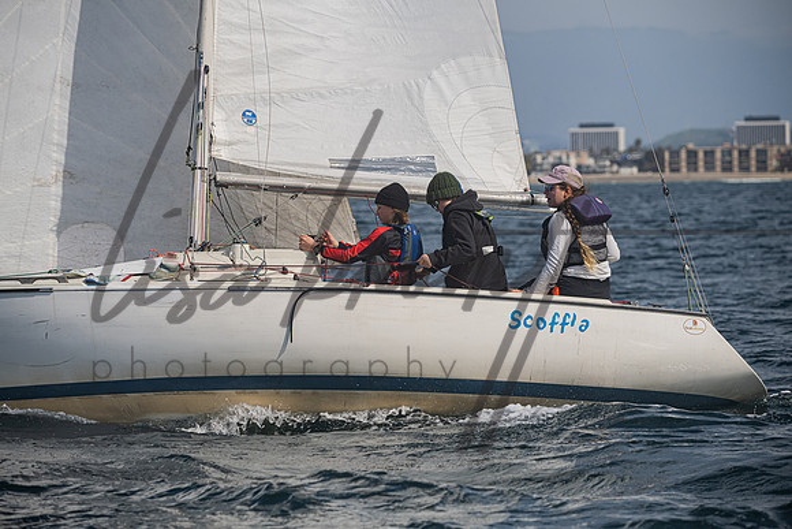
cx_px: 396
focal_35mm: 200
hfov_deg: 10.3
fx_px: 4401
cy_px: 264
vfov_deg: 6.9
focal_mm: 200
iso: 320
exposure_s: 1/4000
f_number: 6.3
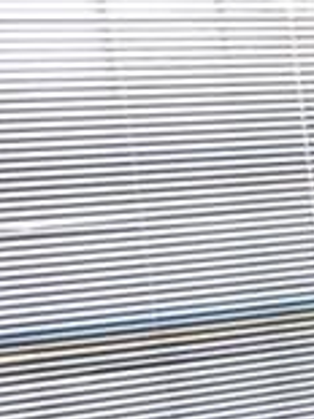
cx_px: 712
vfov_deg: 13.4
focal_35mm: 144
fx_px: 1744
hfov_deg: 9.4
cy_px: 492
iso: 32
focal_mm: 4.15
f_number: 2.2
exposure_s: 1/15
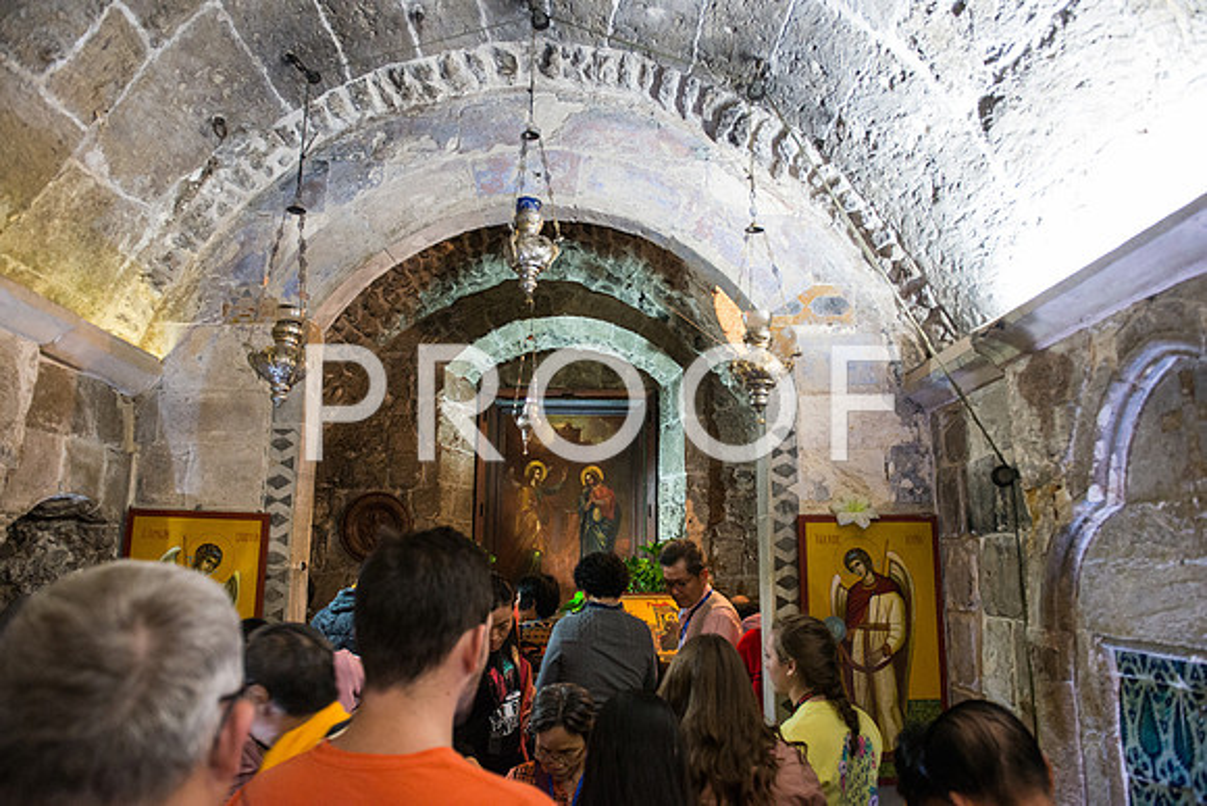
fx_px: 805
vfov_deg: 53.2
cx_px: 604
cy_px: 403
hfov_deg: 73.7
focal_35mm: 24
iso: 3200
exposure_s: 1/40
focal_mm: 24
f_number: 2.8
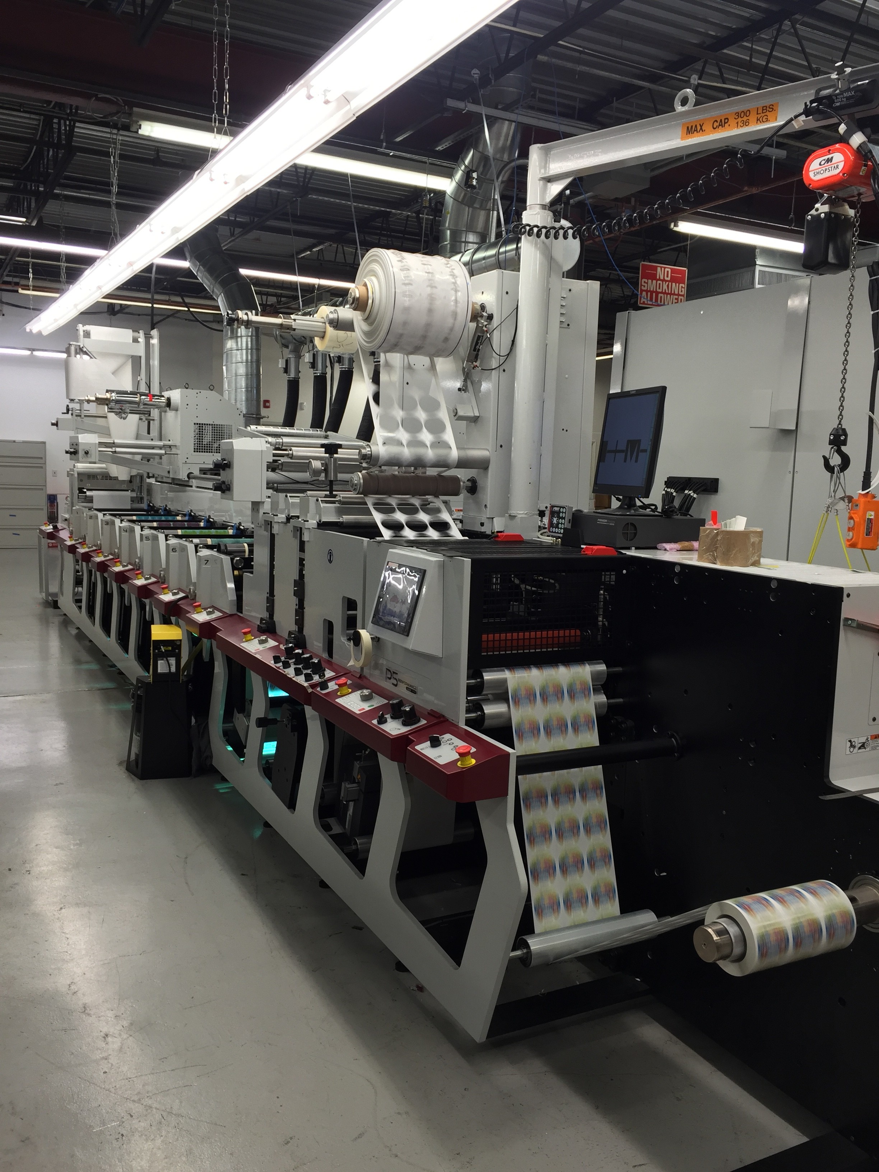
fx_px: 982
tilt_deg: -6.3
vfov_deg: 61.7
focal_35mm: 29
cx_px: 440
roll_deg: -1.8
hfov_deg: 48.2
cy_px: 586
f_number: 2.2
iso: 40
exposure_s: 1/40
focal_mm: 4.15
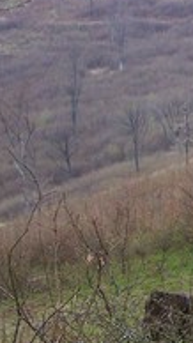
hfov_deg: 8.7
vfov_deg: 15.6
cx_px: 241
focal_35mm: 137
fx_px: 1248
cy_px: 88
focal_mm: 6.3
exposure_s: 1/800
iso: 160
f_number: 2.8
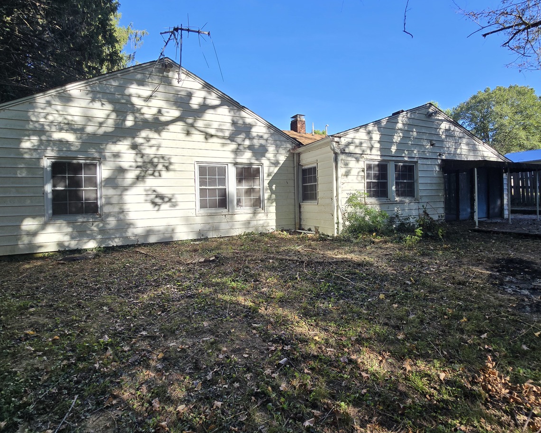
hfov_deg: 93.1
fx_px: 256
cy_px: 204
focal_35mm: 16
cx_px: 281
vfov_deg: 80.3
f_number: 2.2
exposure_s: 1/681
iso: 50
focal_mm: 2.2
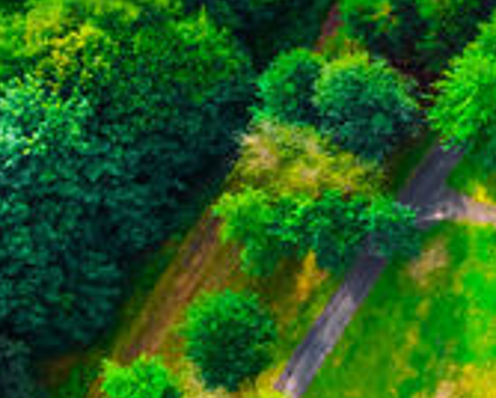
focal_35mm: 158
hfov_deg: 10.5
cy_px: -100
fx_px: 2322
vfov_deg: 9.6
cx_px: 1200
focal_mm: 8.38
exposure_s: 1/250
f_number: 2.8
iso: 100
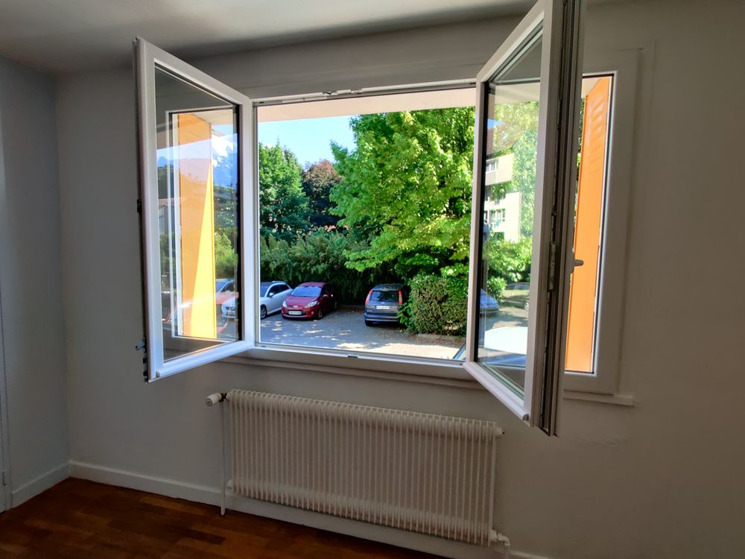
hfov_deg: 106.2
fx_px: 280
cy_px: 280
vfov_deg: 89.9
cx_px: 372
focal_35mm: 13
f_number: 2.2
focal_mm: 2.25
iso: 320
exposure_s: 1/100
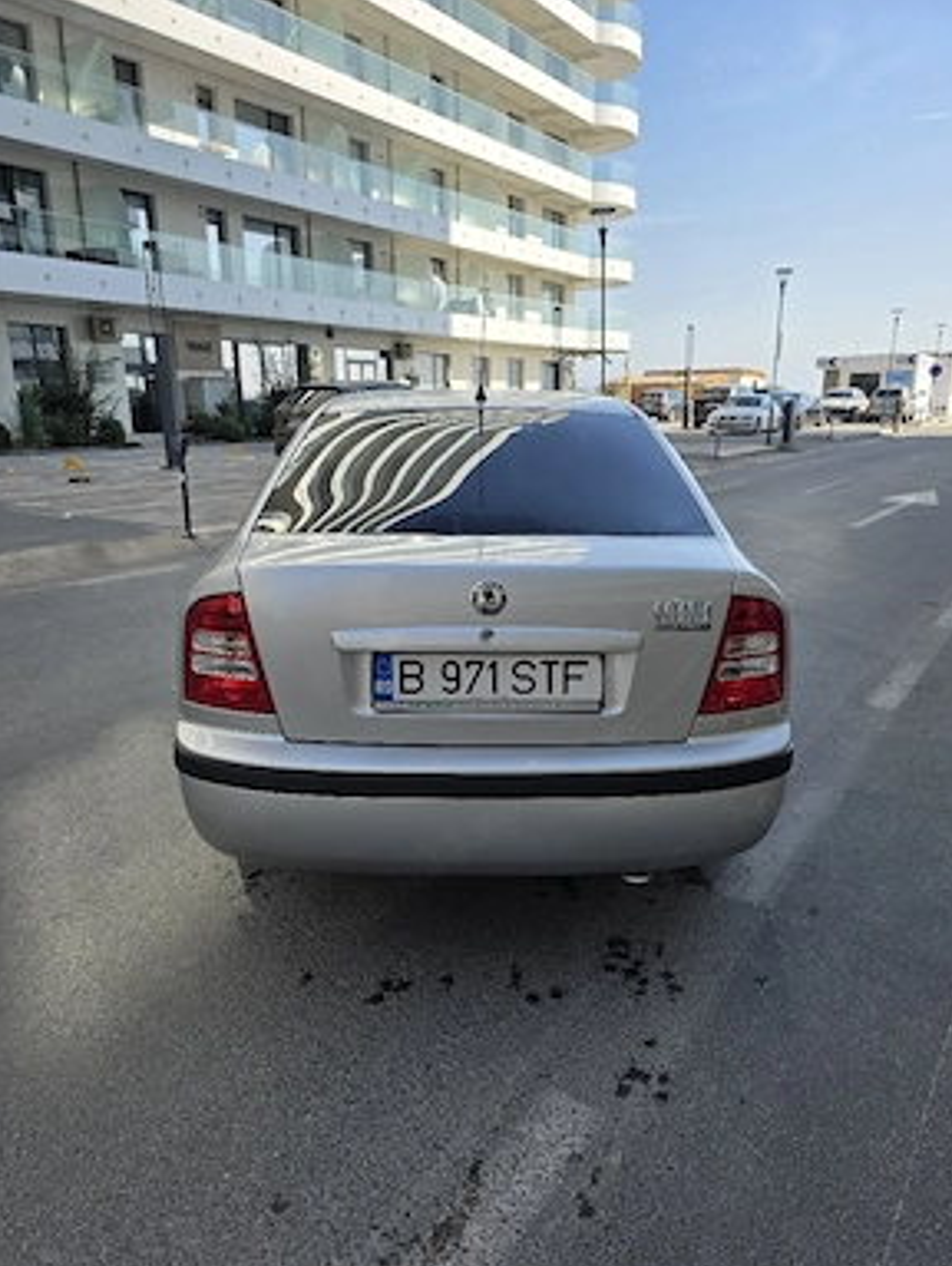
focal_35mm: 24
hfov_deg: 56.9
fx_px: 879
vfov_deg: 71.5
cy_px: 654
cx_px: 483
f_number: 1.7
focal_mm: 6.3
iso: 80
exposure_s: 1/5000
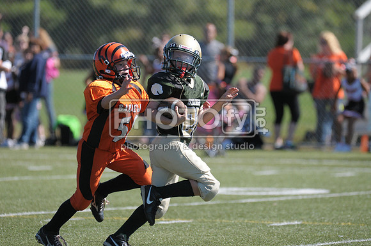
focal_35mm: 450
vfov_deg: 3.0
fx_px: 4631
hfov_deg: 4.6
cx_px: 186
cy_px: 123
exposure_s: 1/3200
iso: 640
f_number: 4
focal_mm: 300
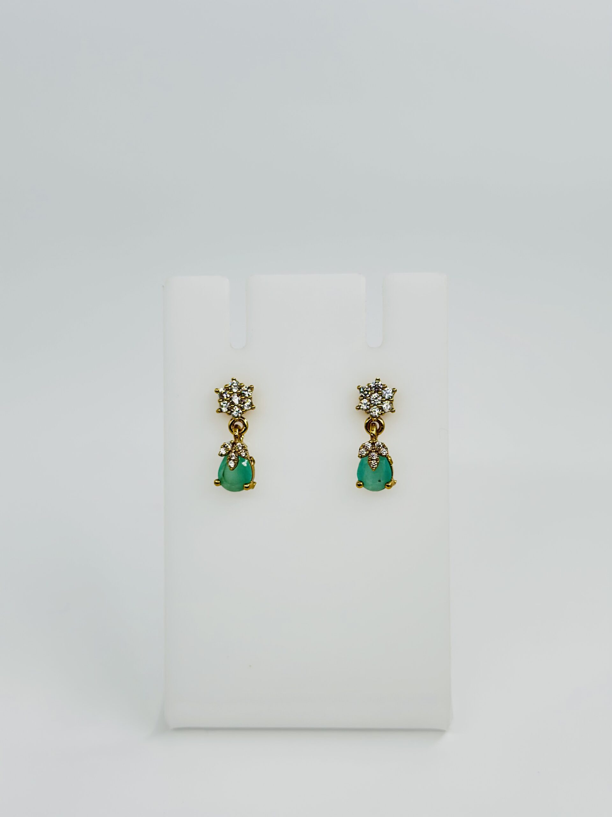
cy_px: 408
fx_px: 1131
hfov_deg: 30.3
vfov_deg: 39.7
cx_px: 306
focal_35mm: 48
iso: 80
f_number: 1.78
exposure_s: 1/672
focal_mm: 6.86
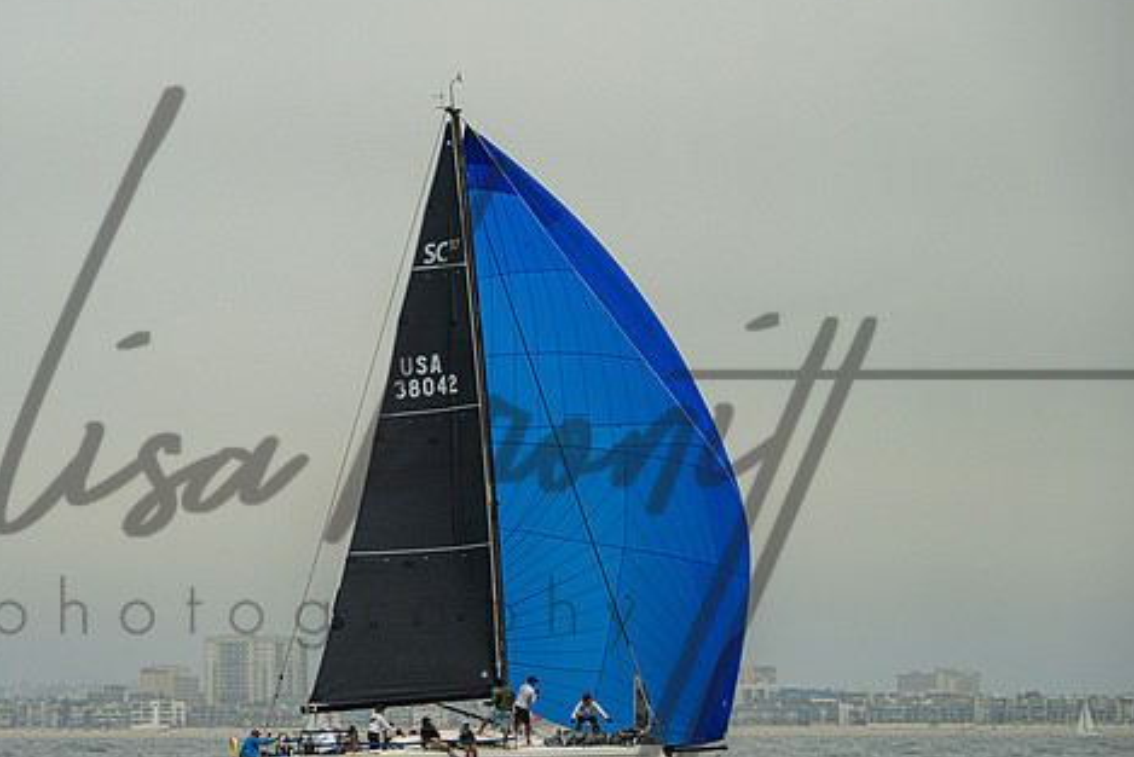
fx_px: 6239
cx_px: 457
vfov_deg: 6.9
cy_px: 428
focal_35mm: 198
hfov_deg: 10.4
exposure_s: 1/2500
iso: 400
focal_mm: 145
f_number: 6.3
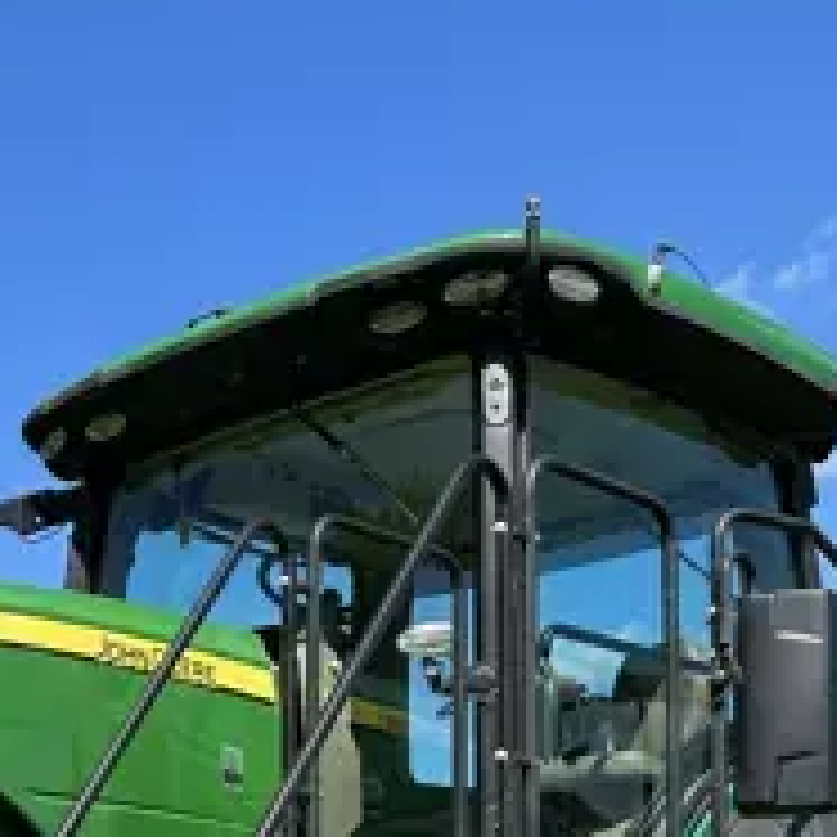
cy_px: 878
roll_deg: +1.8
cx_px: -54
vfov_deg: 21.0
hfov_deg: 21.0
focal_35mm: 79
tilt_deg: +8.1
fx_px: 2161
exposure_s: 1/2513
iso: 50
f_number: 1.5
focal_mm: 5.7
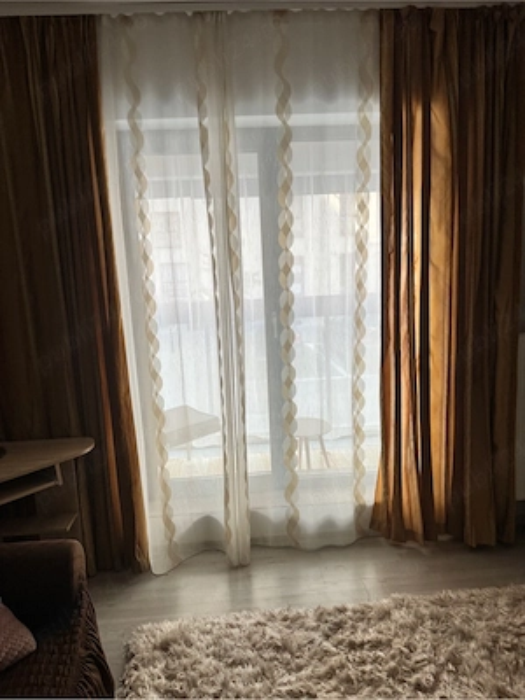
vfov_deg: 71.6
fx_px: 485
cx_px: 262
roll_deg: +1.4
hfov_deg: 56.8
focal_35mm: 24
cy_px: 350
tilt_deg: -4.9
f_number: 1.78
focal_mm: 6.76
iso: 160
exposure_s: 1/121
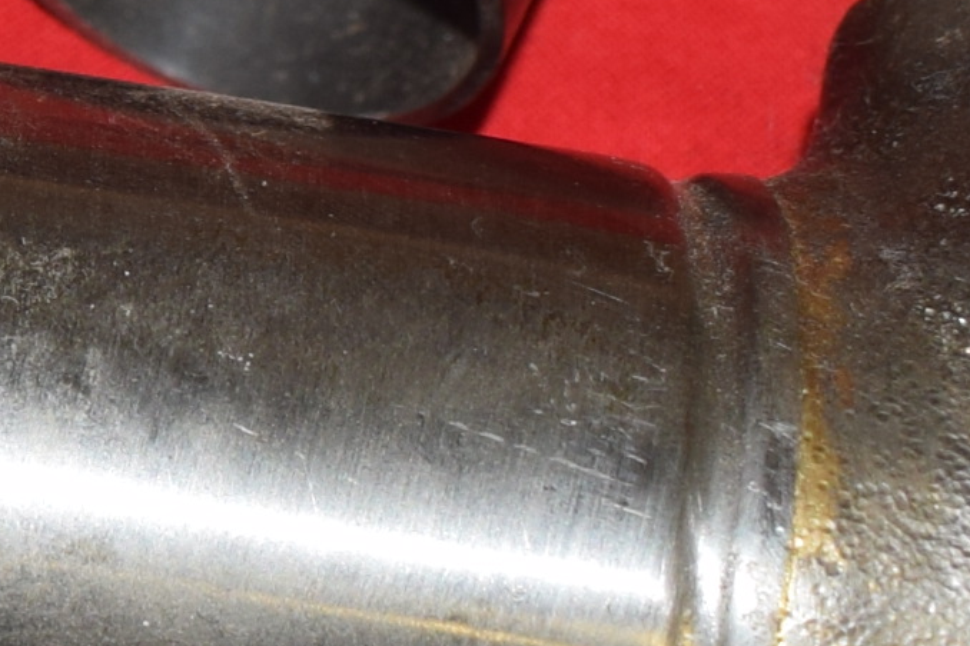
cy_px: 110
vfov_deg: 6.9
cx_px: -721
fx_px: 5362
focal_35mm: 199
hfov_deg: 9.8
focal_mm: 20
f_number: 5
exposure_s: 1/25
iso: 160
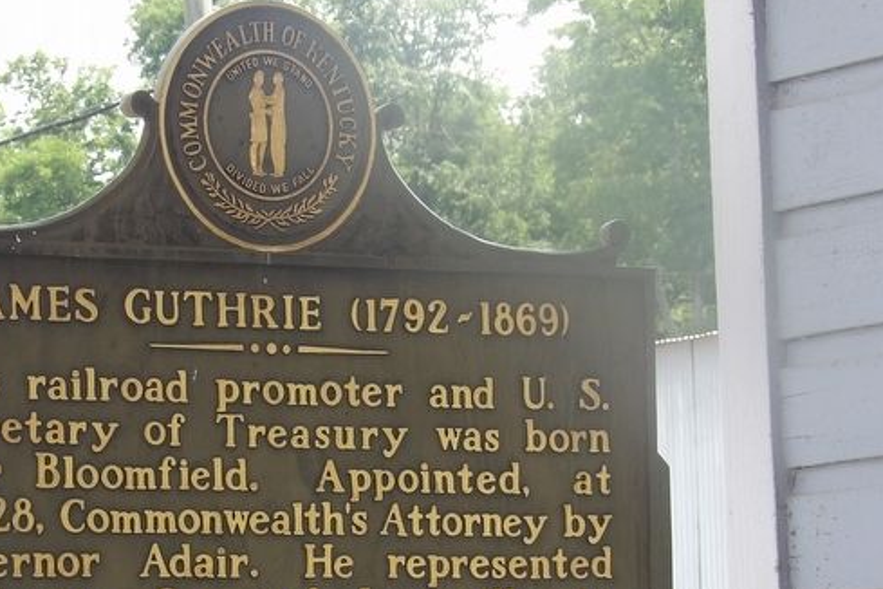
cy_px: 493
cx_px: 267
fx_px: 5052
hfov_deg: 10.0
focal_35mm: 206
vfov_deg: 6.7
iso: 100
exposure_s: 1/131
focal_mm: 21.7
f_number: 4.2
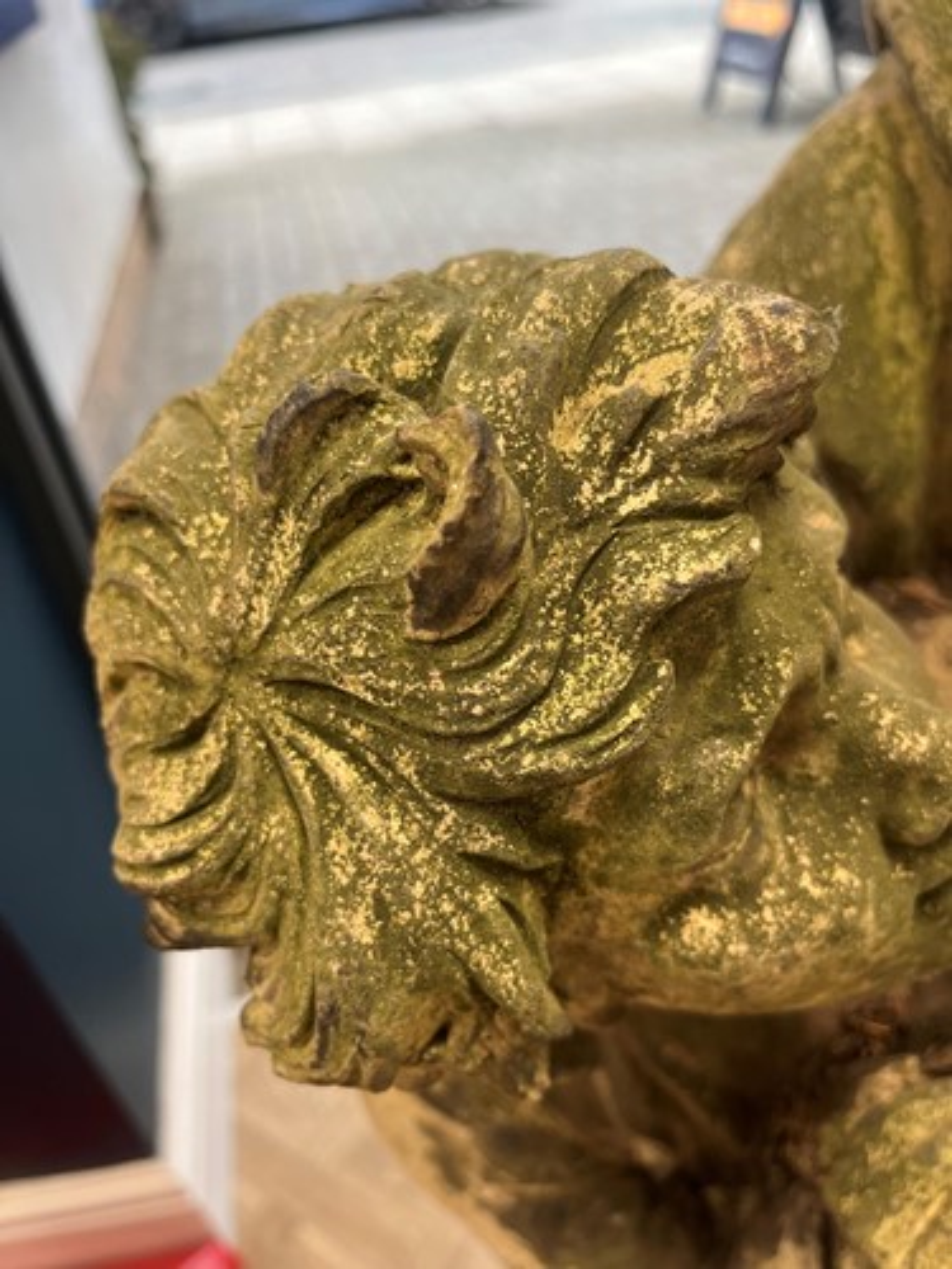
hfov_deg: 53.1
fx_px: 953
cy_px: 634
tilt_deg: -38.7
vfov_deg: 67.3
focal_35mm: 26
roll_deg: +7.4
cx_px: 476
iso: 125
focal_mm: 5.1
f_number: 1.6
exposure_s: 1/121
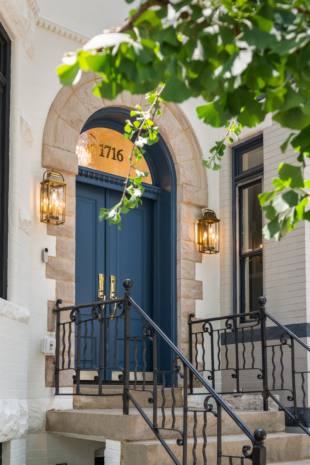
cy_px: 232
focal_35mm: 45
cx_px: 155
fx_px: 582
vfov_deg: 43.6
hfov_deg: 29.9
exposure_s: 1/250
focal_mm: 30
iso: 400
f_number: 4
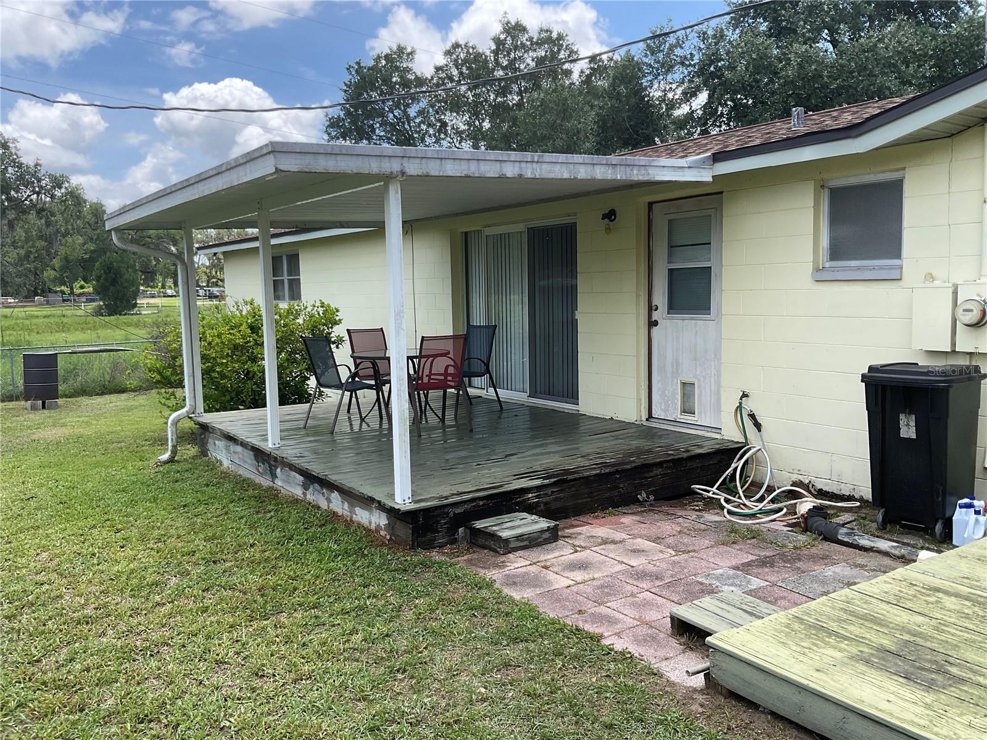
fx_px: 827
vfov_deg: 48.2
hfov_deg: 61.7
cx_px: 494
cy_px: 370
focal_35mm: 29
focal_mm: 3
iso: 16
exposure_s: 1/728
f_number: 1.8
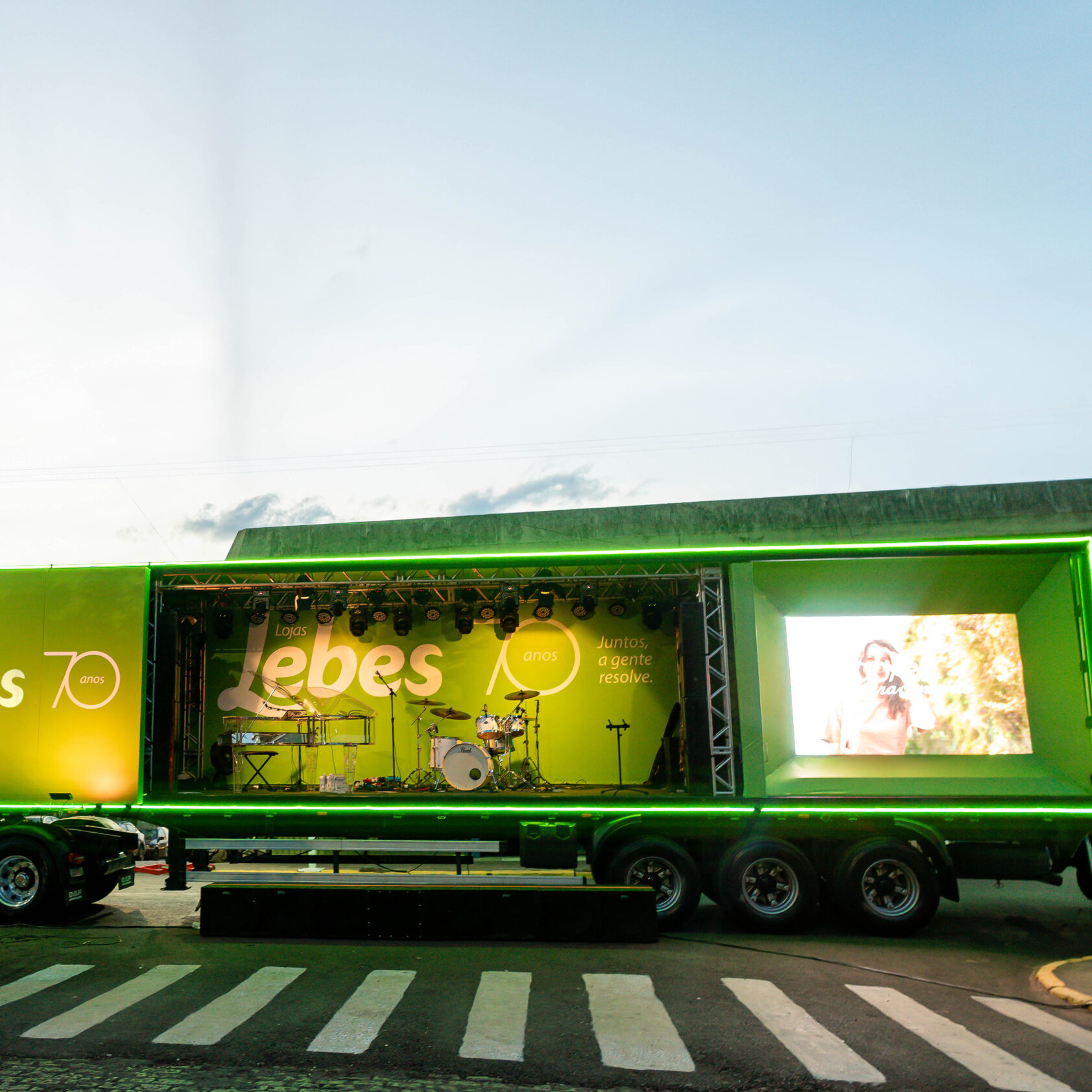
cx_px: 342
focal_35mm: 31
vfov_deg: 52.5
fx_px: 1106
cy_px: 543
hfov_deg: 51.3
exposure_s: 1/125
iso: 200
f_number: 1.8
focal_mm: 16
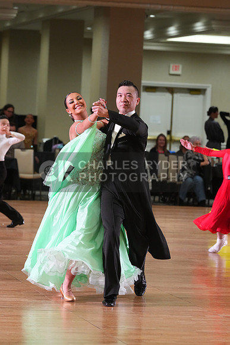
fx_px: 1887
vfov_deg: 10.4
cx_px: 115
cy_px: 172
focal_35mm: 197
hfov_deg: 7.0
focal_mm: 197
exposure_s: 1/200
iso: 4000
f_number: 6.3
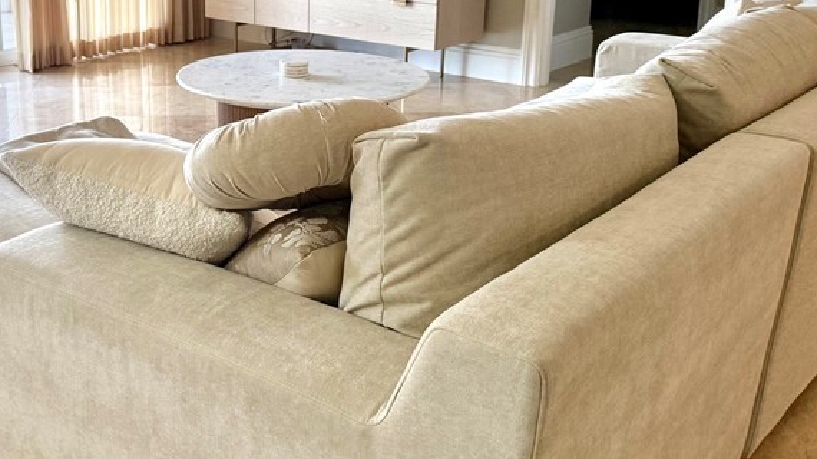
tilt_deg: -14.5
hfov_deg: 42.5
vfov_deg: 25.1
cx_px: 215
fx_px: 1018
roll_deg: +0.6
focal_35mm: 47
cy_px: 116
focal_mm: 6.76
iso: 200
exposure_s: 1/148
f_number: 1.78
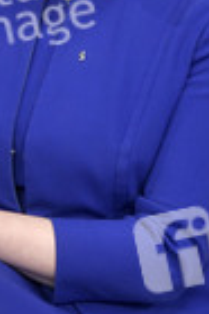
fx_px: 1493
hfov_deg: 8.0
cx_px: 45
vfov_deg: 12.0
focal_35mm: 171
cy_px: 128
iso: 2500
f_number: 6.3
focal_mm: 60
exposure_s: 1/200
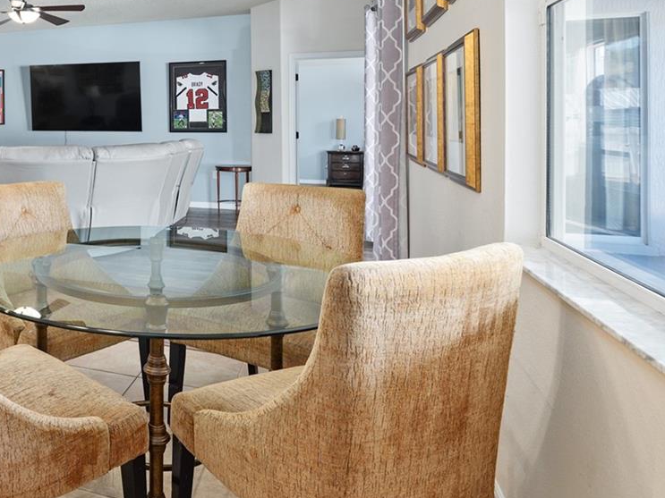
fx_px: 557
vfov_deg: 46.4
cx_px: 79
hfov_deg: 54.5
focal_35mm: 29
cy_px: 120
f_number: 7.1
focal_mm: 14
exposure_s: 1/2.5
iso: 400
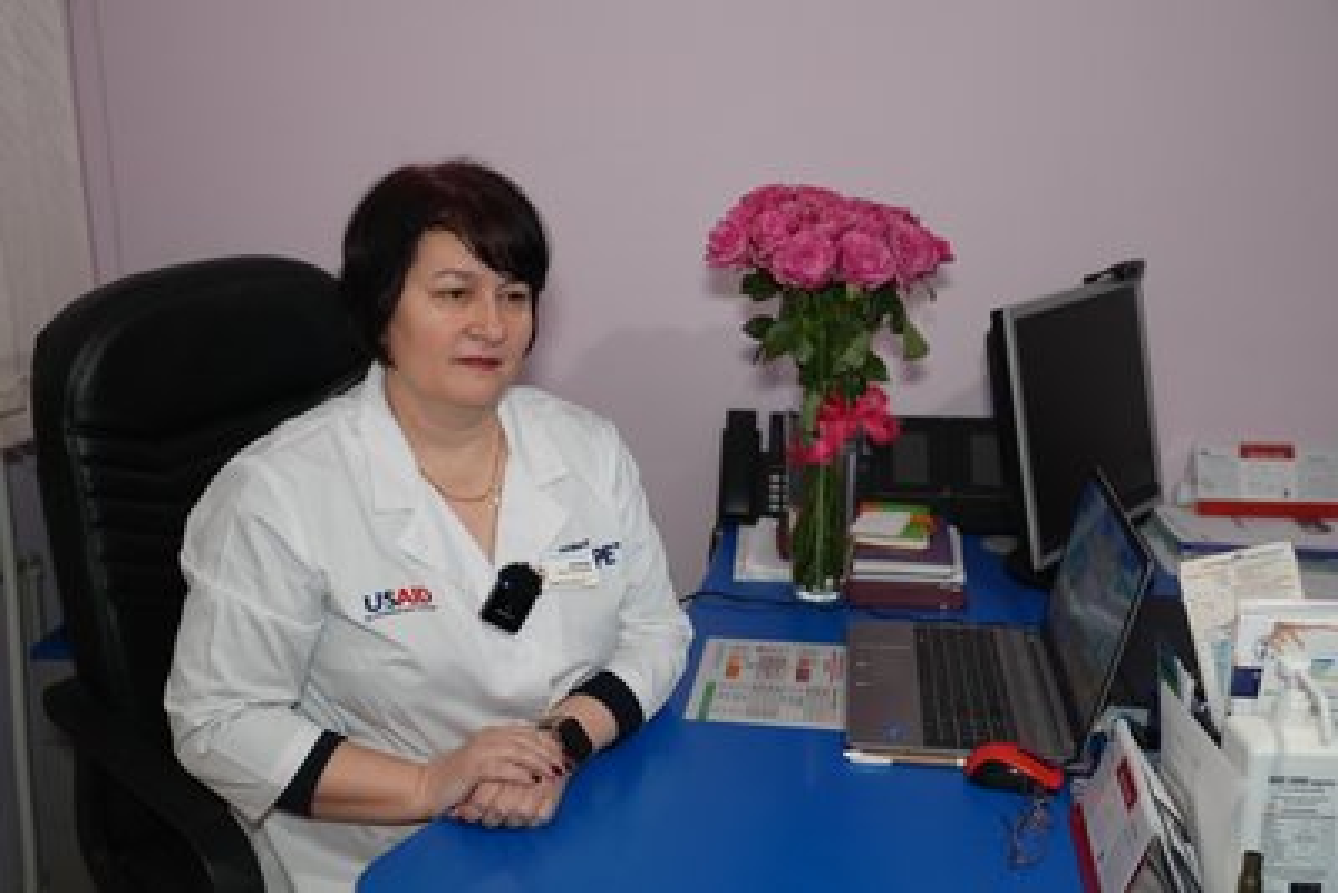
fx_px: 1487
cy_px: 446
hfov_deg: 48.4
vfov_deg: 33.4
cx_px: 669
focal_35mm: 40
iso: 3200
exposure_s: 1/160
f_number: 4
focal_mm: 40
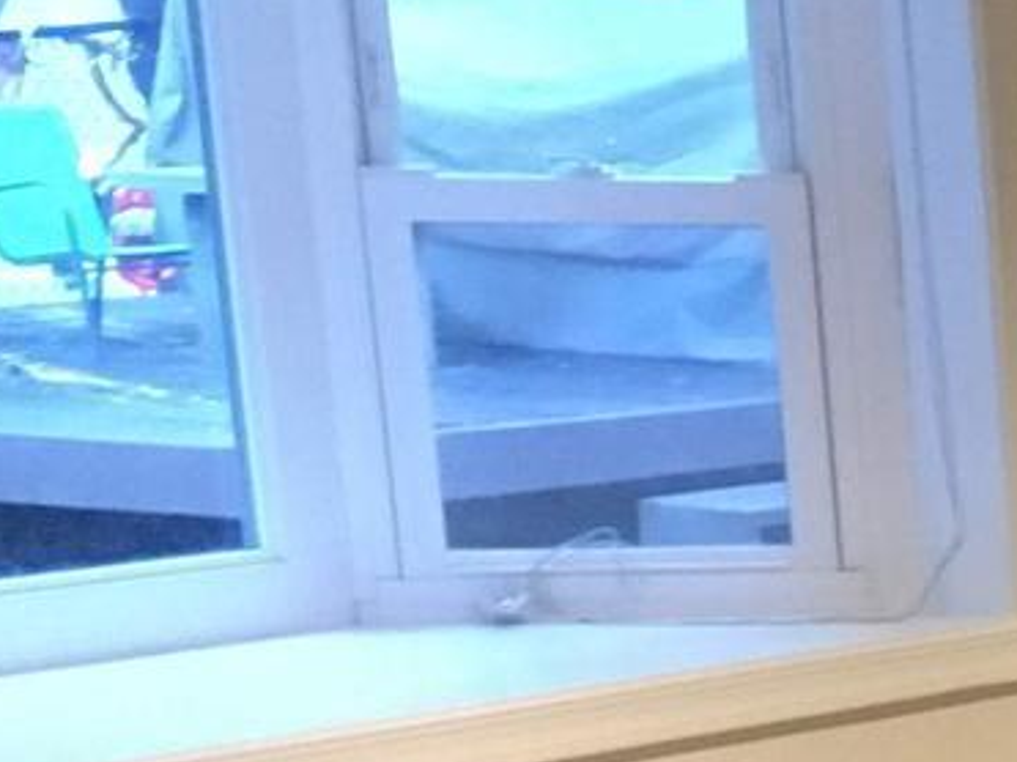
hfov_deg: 10.3
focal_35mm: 160
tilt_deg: -17.3
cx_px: 2612
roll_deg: -2.3
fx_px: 4699
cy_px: 1420
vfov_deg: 8.8
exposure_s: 1/15
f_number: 2.2
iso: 200
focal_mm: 4.15
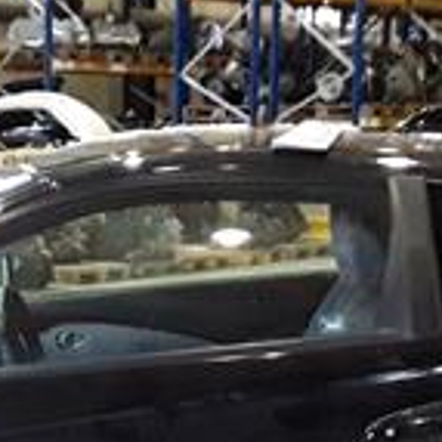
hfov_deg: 15.7
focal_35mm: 111
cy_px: 550
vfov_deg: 15.1
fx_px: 1604
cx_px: 155
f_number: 1.9
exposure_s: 1/25
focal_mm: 2.91
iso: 320
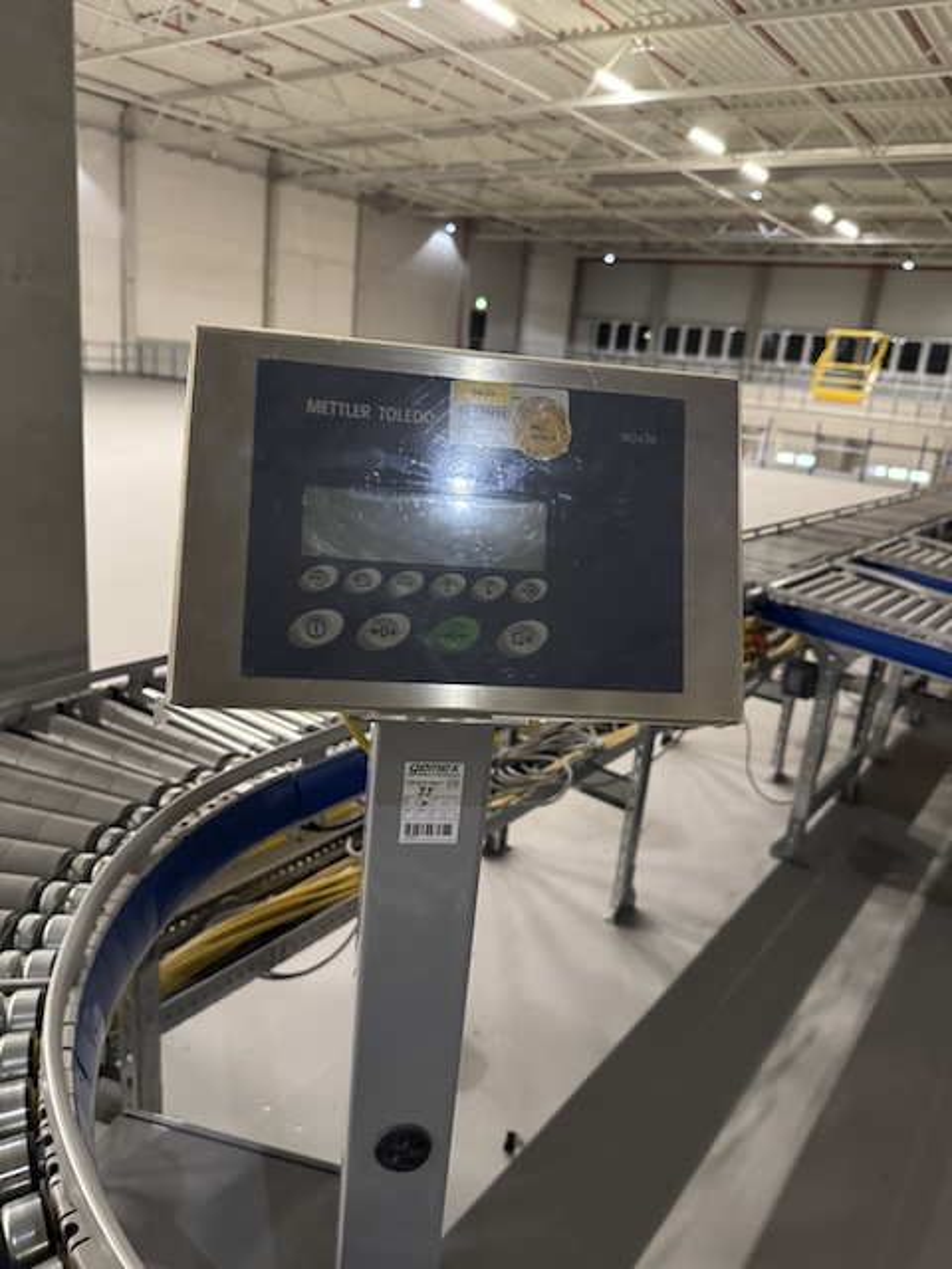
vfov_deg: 71.6
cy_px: 634
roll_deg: -5.6
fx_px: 880
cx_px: 476
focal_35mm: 24
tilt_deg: -16.5
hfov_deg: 56.8
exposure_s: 1/48
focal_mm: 6.76
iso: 800
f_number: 1.78
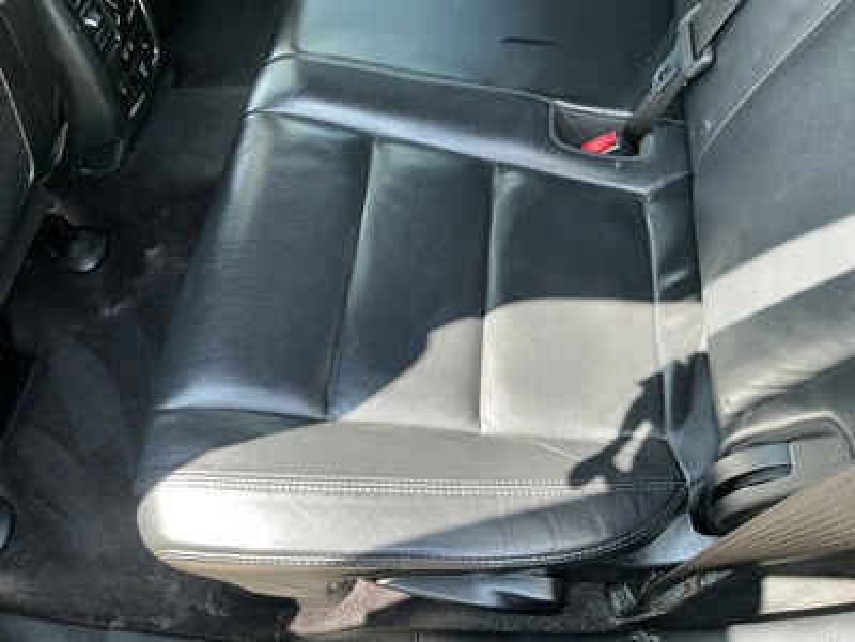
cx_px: 428
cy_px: 321
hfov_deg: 63.4
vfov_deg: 49.7
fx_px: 692
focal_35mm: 28
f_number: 1.8
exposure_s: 1/122
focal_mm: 3
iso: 64
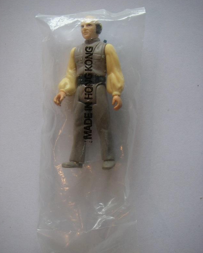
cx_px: 101
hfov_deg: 37.3
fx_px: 300
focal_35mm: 40
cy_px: 132
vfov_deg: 45.8
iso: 125
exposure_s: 1/50
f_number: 3.3
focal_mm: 6.3
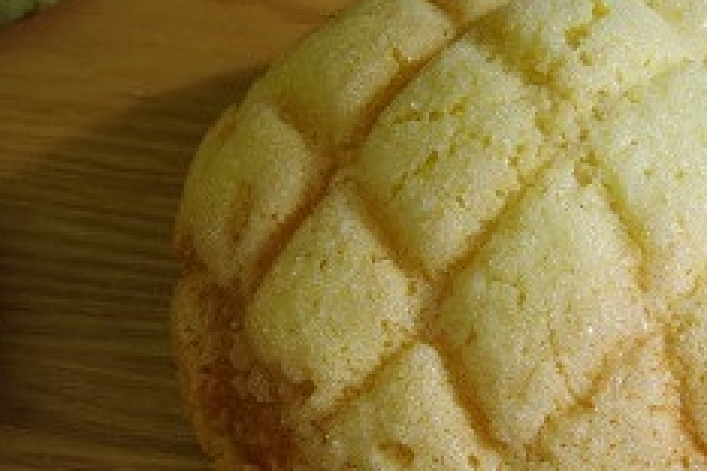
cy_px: 359
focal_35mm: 133
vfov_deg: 10.3
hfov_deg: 15.4
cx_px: 500
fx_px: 2612
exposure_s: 1/100
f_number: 6.3
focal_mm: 40
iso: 200
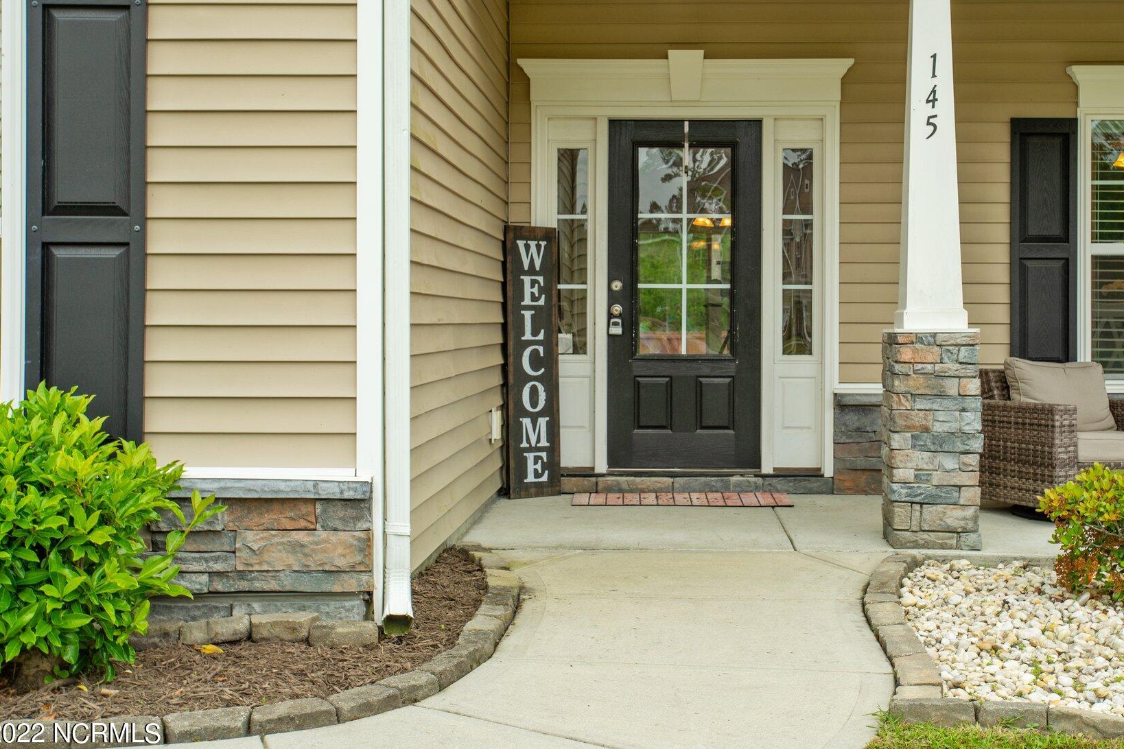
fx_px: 1561
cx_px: 667
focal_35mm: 50
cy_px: 308
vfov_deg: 26.9
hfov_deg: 39.5
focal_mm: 40
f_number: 8
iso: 160
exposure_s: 1/100
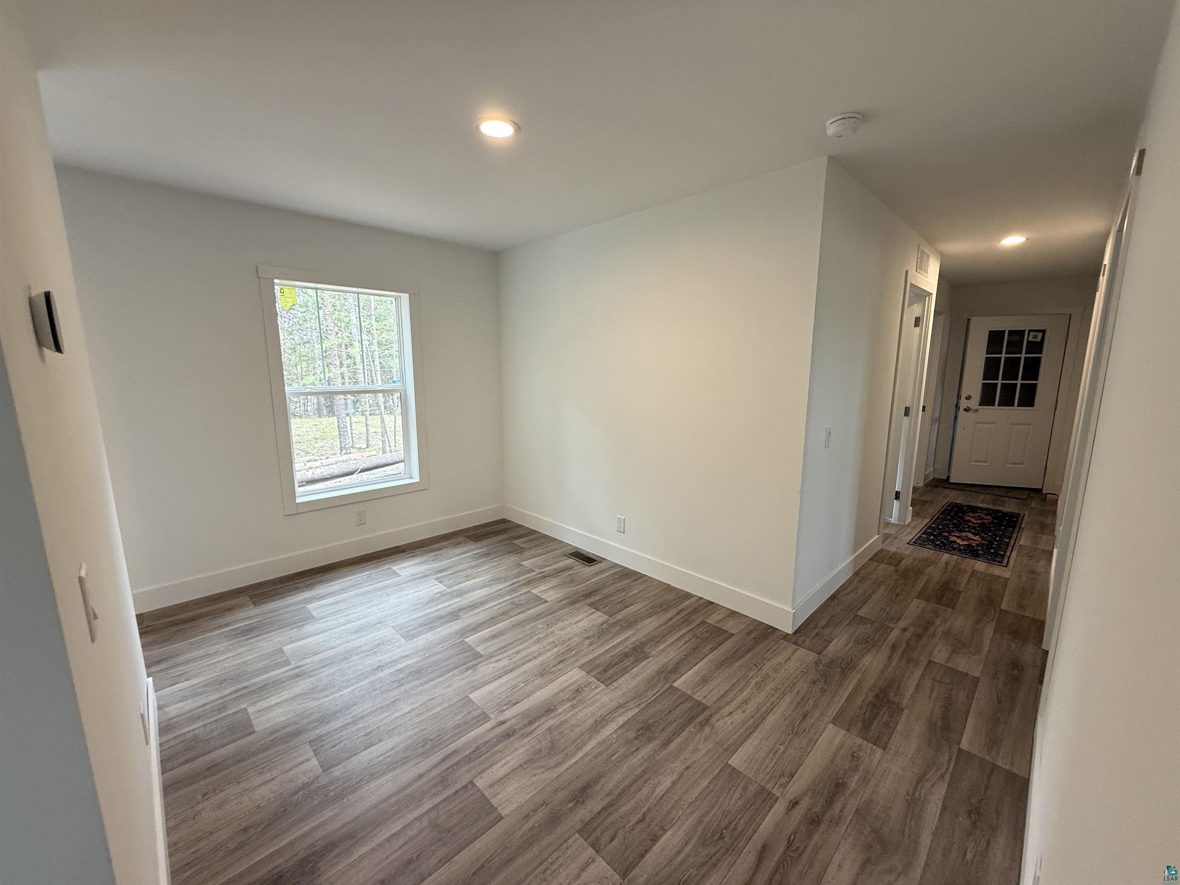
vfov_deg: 85.7
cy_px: 442
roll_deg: -0.4
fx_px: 477
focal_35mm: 14
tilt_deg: -9.2
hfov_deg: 102.1
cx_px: 590
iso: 160
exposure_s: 1/120
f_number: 2.2
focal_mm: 2.22
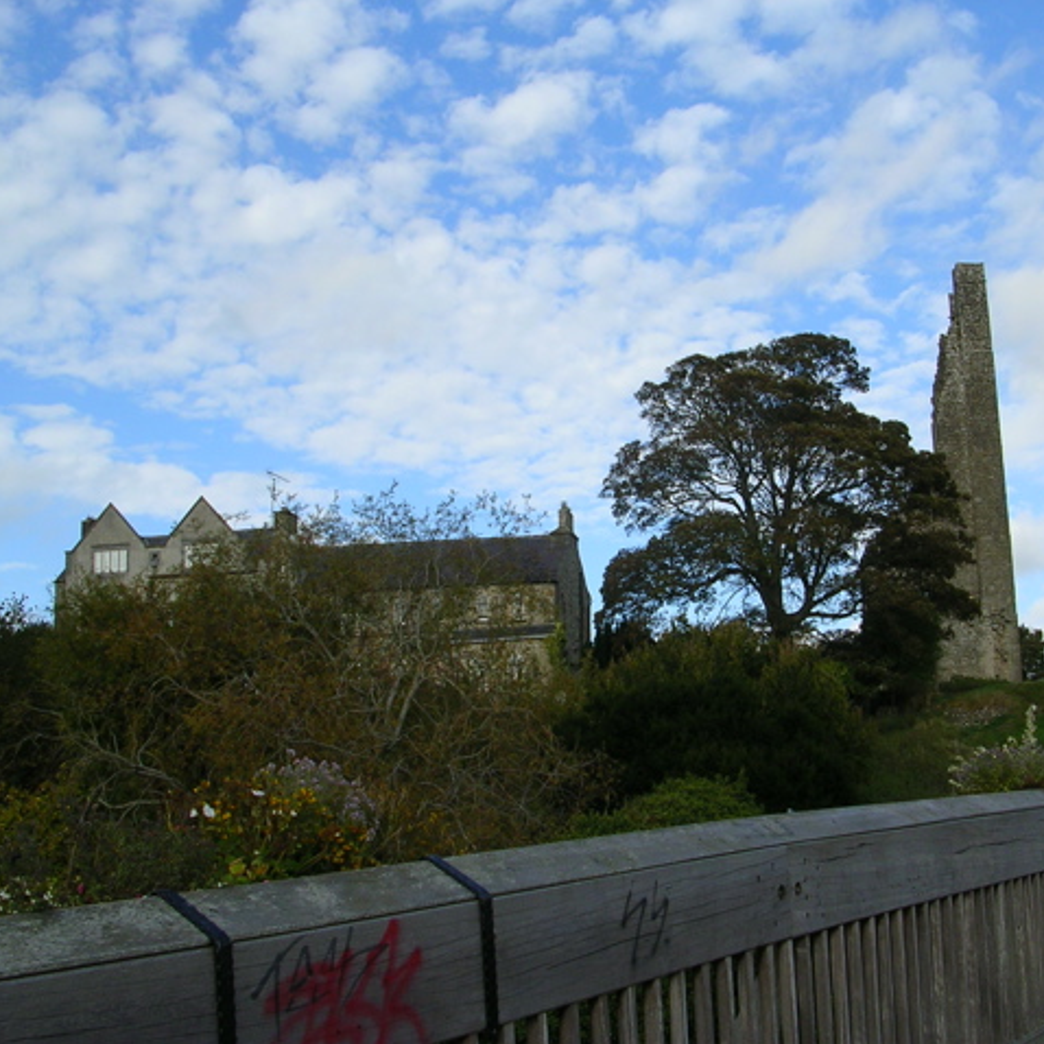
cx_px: 655
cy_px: 522
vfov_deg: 37.6
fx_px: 1535
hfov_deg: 37.3
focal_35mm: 45
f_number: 5.6
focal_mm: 5.8
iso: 50
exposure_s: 1/271
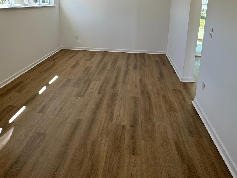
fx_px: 185
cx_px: 92
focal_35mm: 27
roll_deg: +0.5
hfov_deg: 64.6
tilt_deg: -11.8
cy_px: 43
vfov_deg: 49.2
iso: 40
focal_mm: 2.22
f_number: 2.2
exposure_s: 1/128
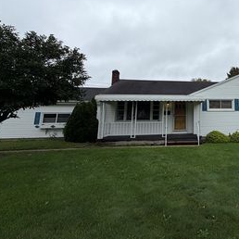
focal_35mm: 24
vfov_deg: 63.8
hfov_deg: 58.0
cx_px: 204
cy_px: 86
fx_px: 187
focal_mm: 2.22
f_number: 2.2
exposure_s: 1/770
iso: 32
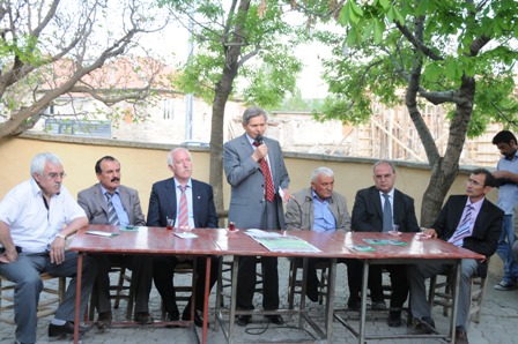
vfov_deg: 33.0
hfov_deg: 48.0
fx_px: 582
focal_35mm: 40
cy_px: 172
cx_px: 259
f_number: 4.5
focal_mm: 27
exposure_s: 1/80
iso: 400
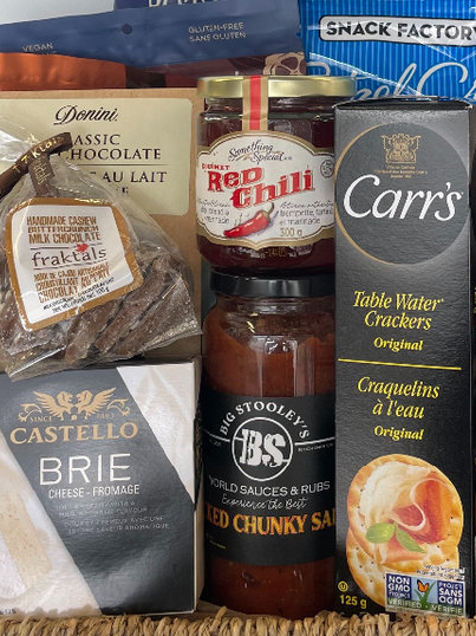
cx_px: 382
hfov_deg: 24.8
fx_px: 1064
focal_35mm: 58
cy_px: 95
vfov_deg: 32.0
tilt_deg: -25.5
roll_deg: -0.3
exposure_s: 1/121
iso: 40
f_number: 1.6
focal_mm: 4.2
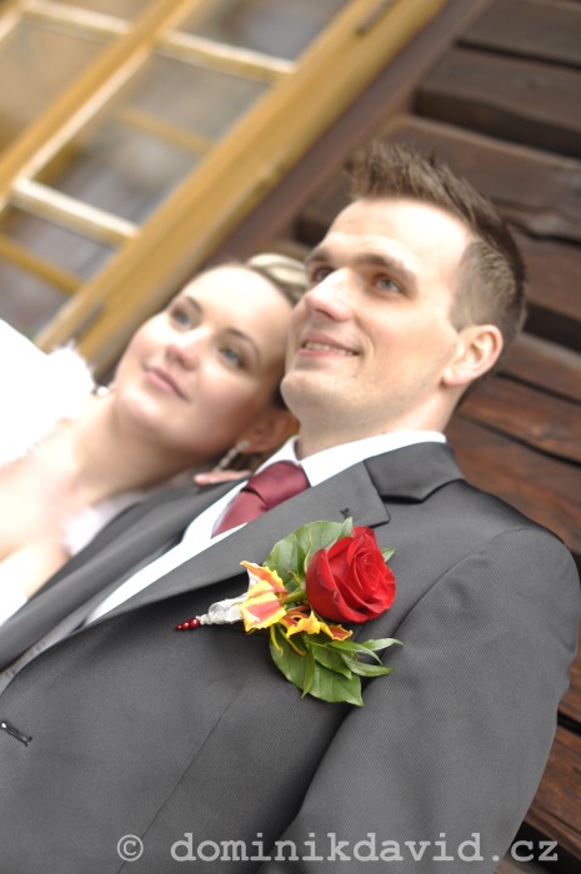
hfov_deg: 18.1
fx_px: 1820
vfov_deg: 27.0
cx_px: 290
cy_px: 437
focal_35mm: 75
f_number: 2.8
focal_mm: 50
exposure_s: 1/40
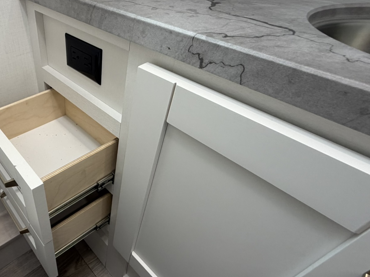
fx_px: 257
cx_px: 77
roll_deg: +2.7
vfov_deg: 56.8
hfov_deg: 65.6
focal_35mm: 24
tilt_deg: -41.5
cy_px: 139
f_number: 2.2
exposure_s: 1/121
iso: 200
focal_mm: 2.22
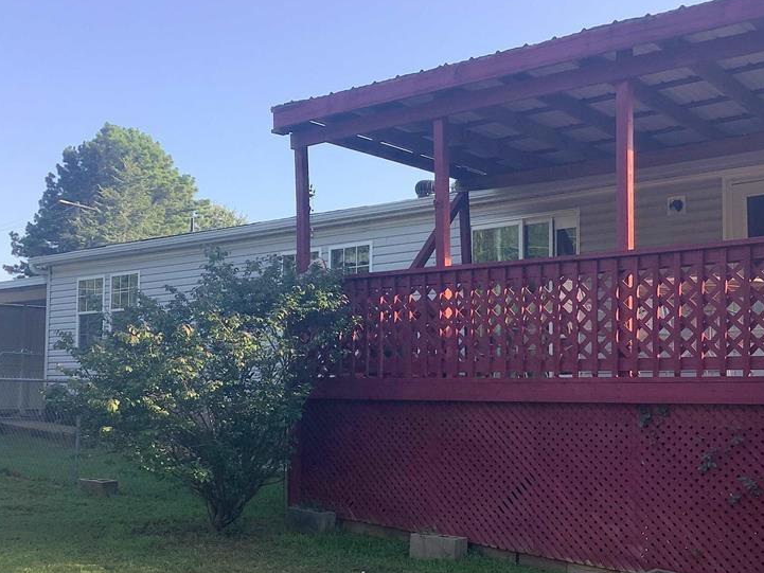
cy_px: 345
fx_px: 971
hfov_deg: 42.9
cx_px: 403
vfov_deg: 32.8
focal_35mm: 44
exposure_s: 1/278
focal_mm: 3.3
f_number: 2.4
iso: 25
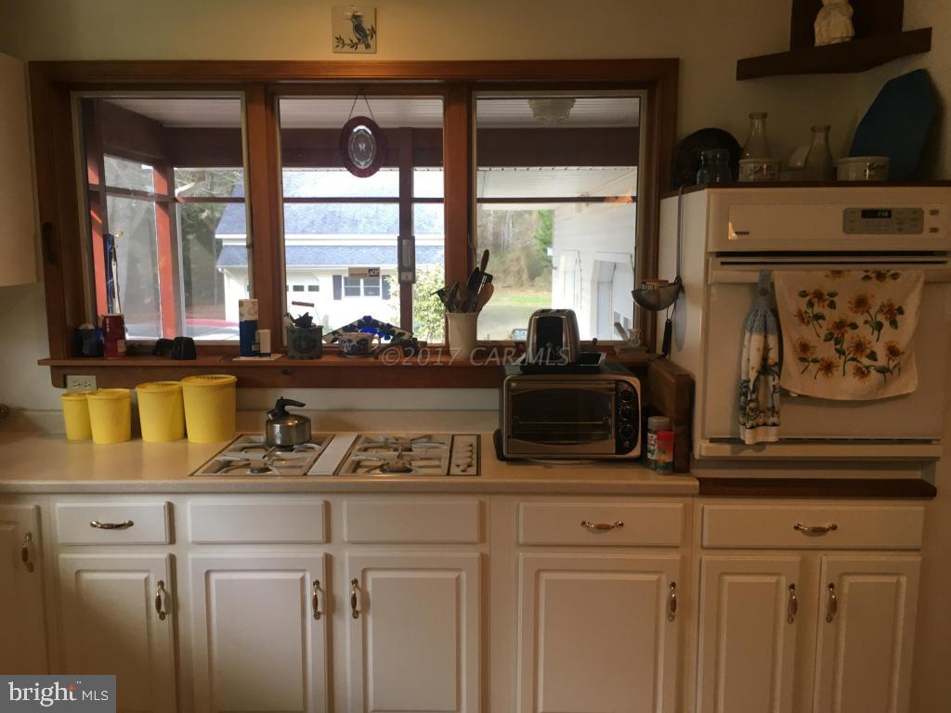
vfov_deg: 48.2
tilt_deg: -6.0
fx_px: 797
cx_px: 476
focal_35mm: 29
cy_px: 356
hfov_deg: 61.7
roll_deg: -0.4
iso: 32
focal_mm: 4.15
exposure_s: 1/30
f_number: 2.2
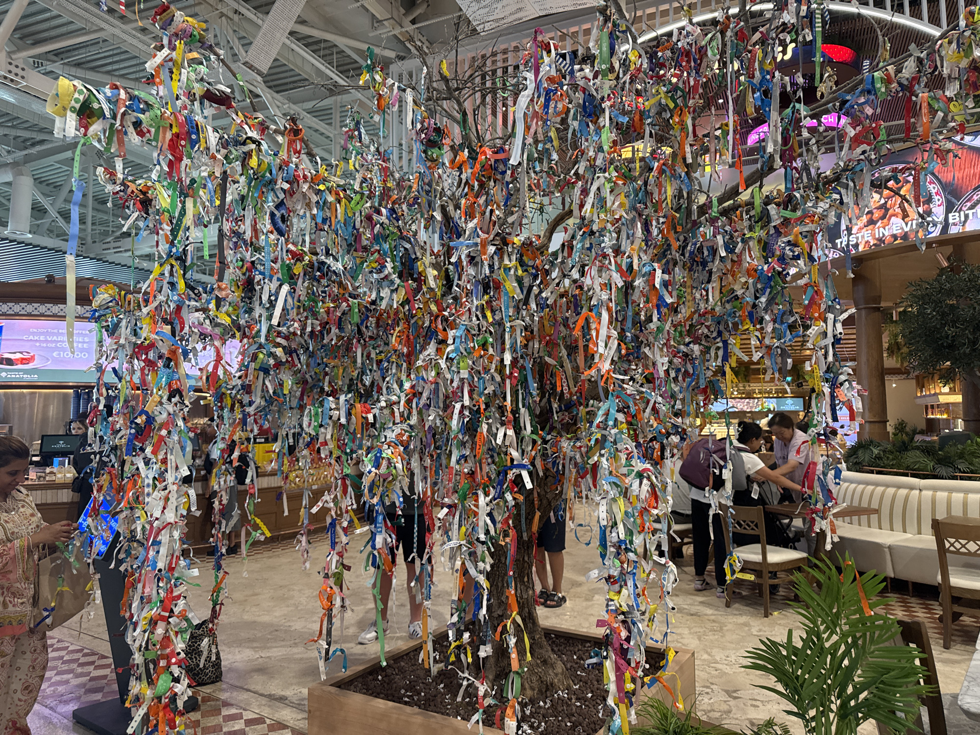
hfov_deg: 71.6
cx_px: 490
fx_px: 679
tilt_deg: +4.9
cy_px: 368
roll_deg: +1.0
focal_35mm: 24
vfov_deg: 56.8
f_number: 1.78
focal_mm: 6.76
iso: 250
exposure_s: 1/60
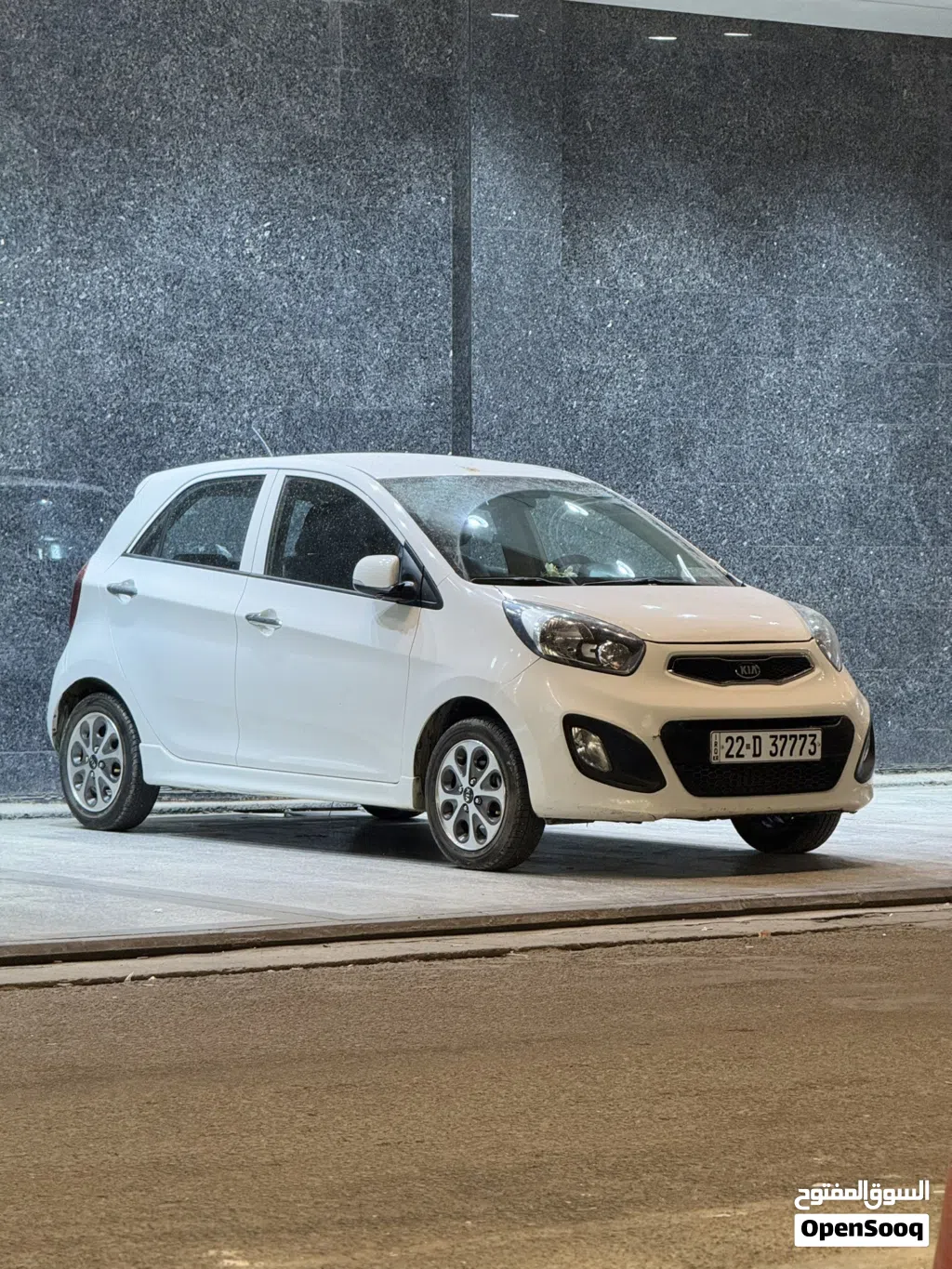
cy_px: 634
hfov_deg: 12.3
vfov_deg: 16.4
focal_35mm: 120
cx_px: 476
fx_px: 4400
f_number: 2.8
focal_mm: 15.66
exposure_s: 1/50
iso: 160
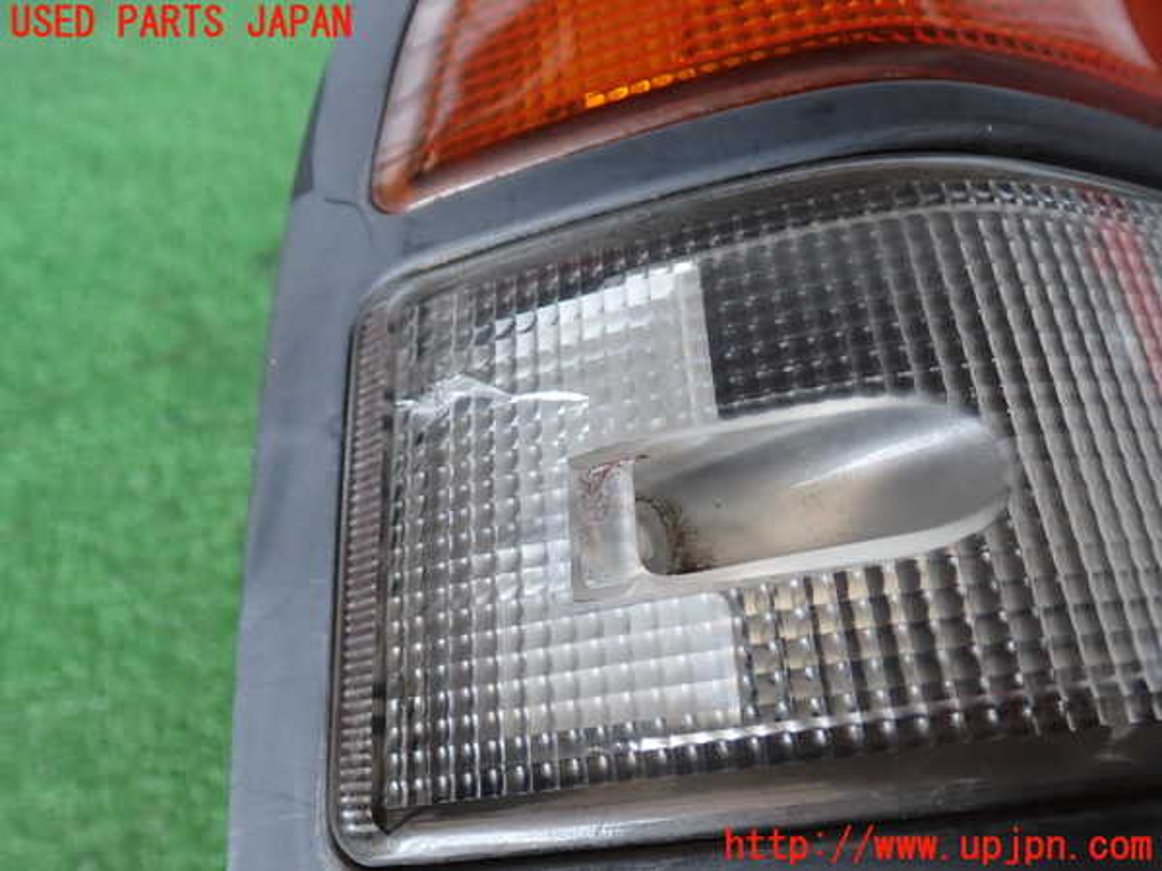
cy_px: 436
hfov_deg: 60.0
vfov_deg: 46.8
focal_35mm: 30
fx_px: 1007
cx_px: 581
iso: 200
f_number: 2.3
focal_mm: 5.4
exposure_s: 1/60
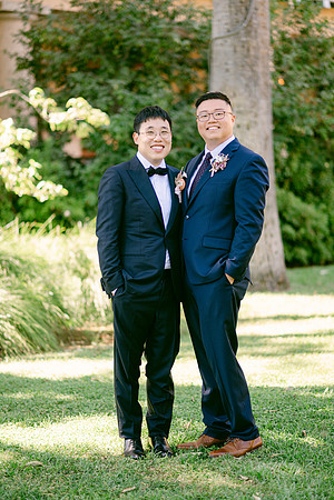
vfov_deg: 23.9
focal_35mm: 85
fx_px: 1183
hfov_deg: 16.1
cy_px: 250
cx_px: 167
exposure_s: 1/400
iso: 80
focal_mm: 85
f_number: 1.8
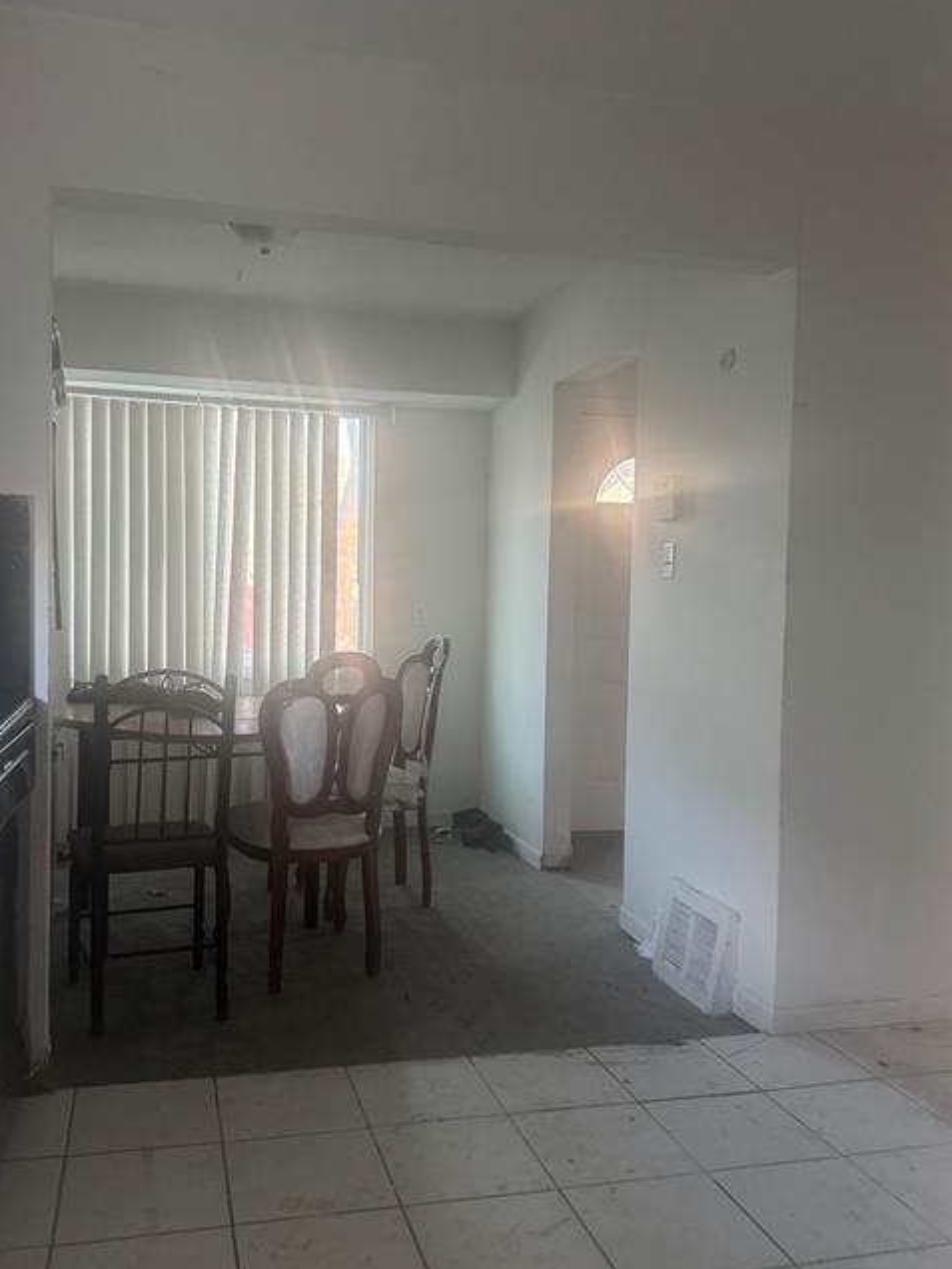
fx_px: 1063
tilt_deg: -3.4
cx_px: 411
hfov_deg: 48.1
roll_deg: -1.7
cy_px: 648
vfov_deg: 61.7
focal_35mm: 29
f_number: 1.78
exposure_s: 1/60
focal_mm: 6.76
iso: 500
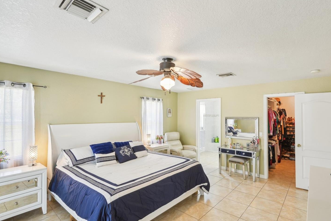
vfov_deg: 67.4
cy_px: 114
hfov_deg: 89.8
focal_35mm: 18
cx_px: 180
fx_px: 165
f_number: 8
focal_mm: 16
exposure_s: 1/8
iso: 400
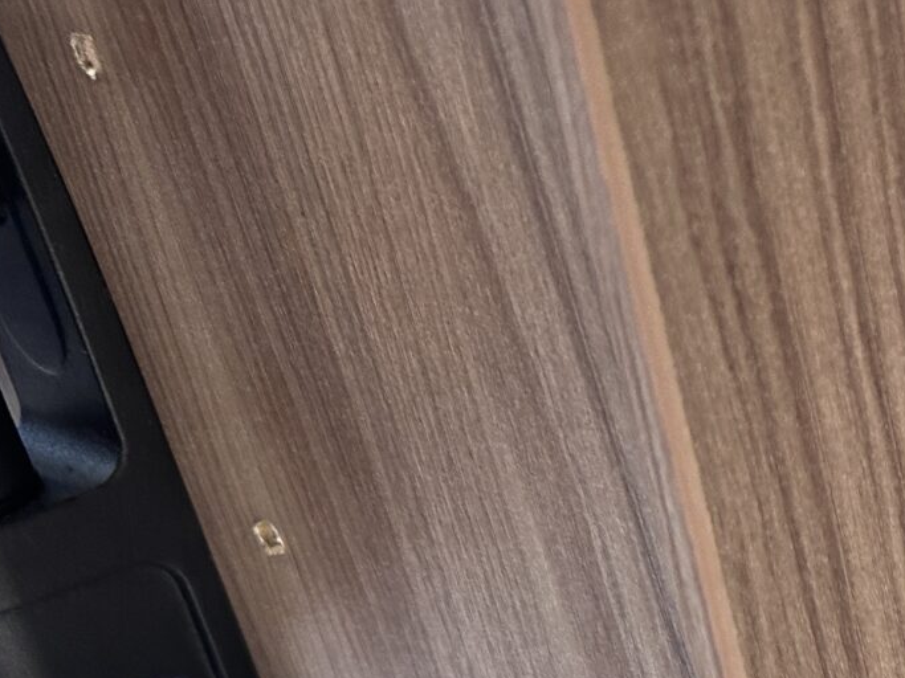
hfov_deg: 22.6
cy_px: 738
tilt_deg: -30.8
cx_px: 1326
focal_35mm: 72
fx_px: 1882
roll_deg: +1.7
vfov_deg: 19.6
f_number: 1.78
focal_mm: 6.86
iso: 160
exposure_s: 1/121
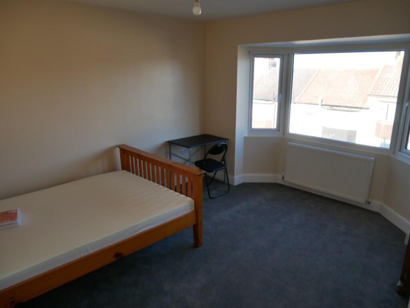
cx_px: 205
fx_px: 284
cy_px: 154
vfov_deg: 56.9
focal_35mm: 24
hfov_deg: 71.6
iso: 200
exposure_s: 1/160
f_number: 4
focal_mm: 12
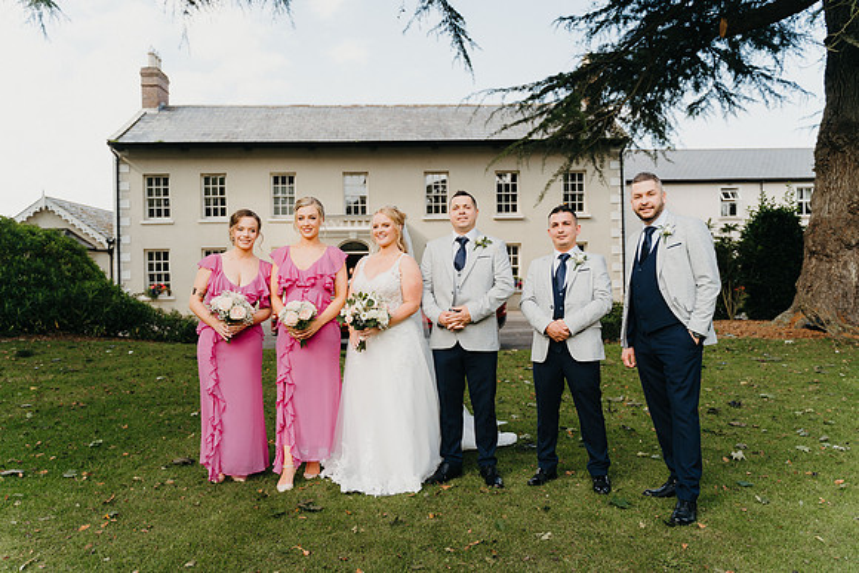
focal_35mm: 28
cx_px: 430
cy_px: 286
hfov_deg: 65.5
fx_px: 668
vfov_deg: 46.4
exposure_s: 1/500
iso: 125
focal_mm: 28
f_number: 2.8
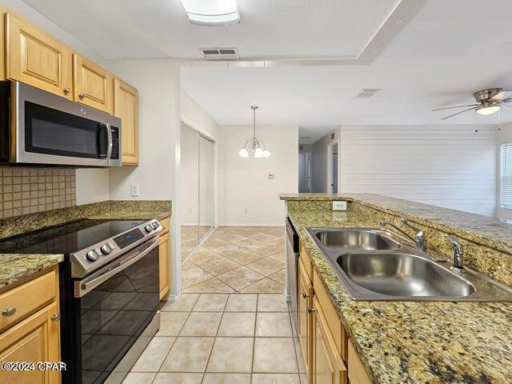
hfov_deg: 106.2
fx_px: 192
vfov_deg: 89.9
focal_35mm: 13
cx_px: 256
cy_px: 192
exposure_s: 1/60
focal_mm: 2.2
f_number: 2.2
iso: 125
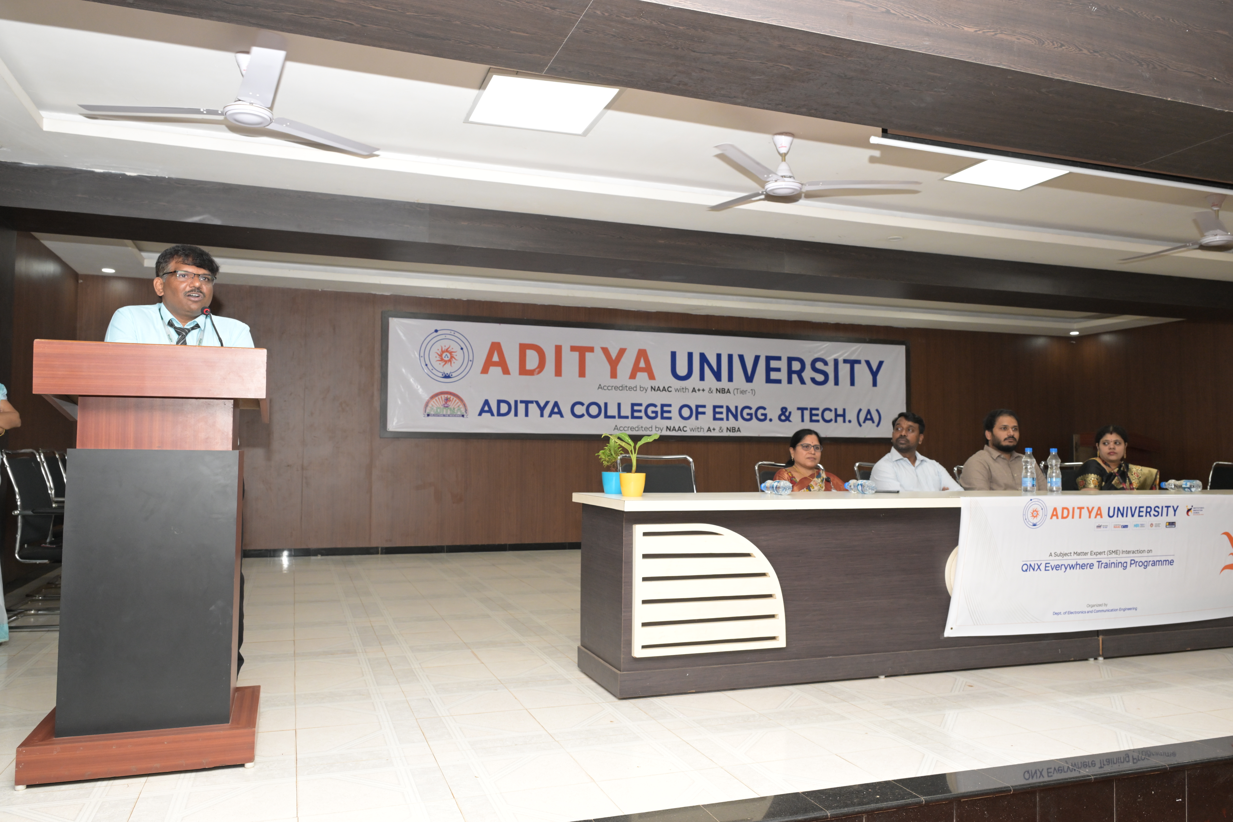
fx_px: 925
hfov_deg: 67.4
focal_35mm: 27
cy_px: 411
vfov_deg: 47.9
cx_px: 616
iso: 1600
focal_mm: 27
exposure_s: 1/200
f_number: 5.6
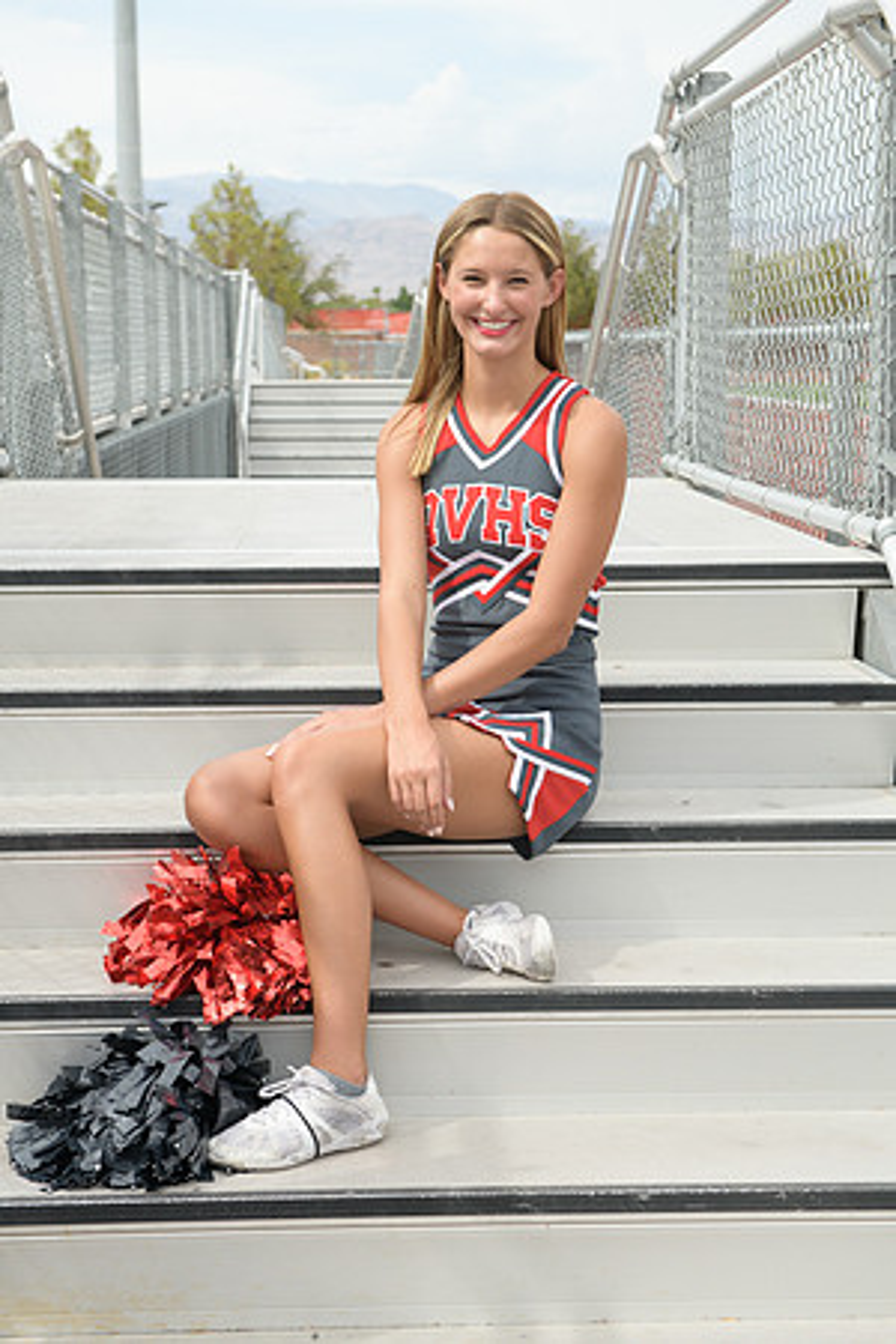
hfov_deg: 21.9
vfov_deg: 32.4
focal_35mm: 62
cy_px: 672
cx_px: 448
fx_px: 2314
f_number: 5.6
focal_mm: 62
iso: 800
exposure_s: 1/1250
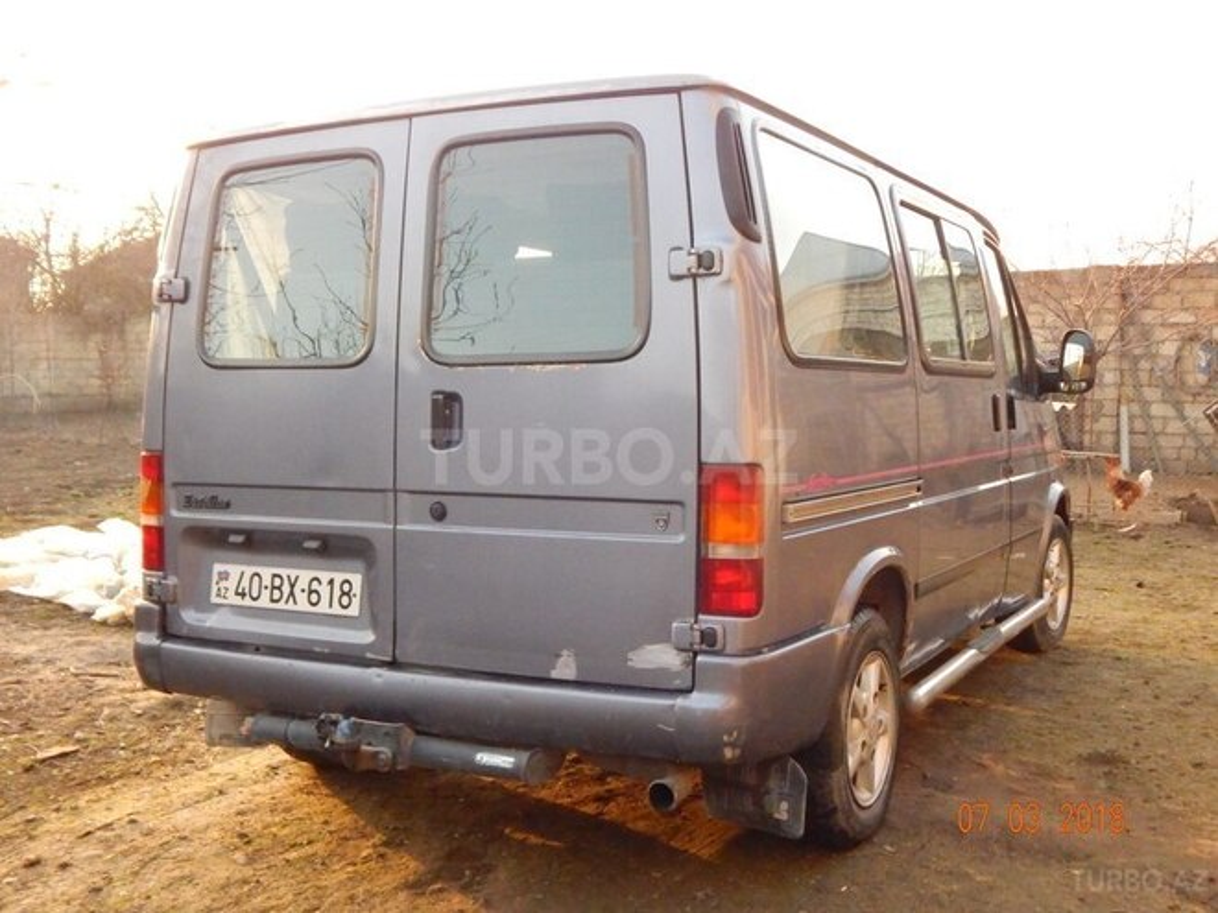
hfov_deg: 49.0
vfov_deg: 37.7
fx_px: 1337
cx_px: 609
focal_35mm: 38
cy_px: 456
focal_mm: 6.8
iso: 1600
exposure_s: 1/1000
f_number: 3.4
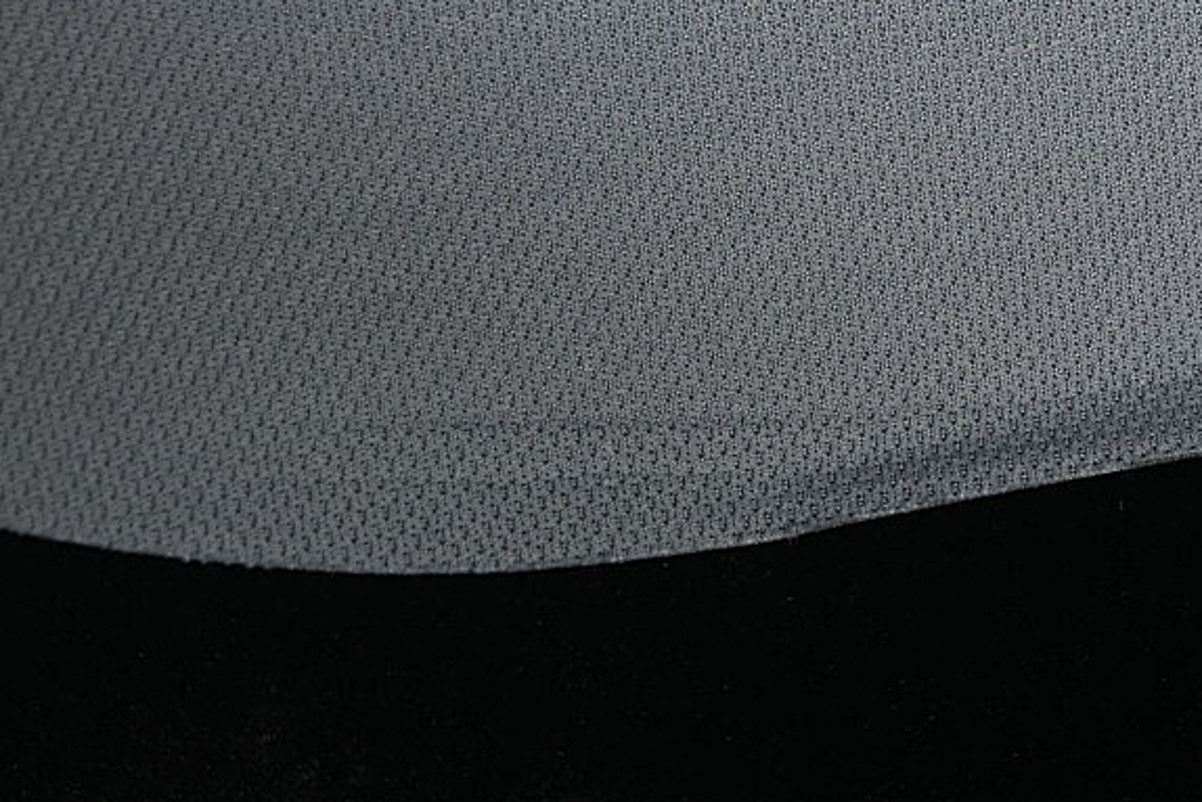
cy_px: 92
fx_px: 4709
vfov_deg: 9.7
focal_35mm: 141
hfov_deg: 14.5
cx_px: 863
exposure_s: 1/80
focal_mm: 50
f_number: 7.1
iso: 160
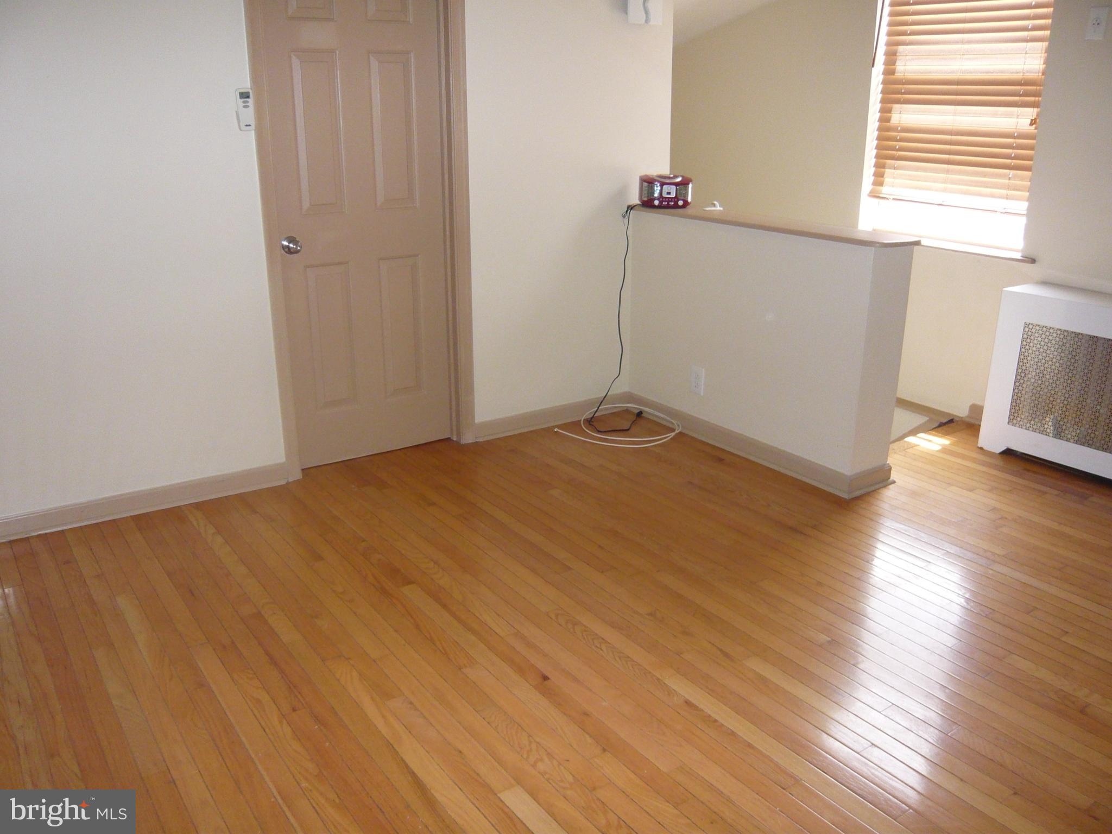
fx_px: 899
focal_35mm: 28
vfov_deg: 49.7
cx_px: 556
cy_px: 417
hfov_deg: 63.4
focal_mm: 4.6
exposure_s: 1/30
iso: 250
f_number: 2.8
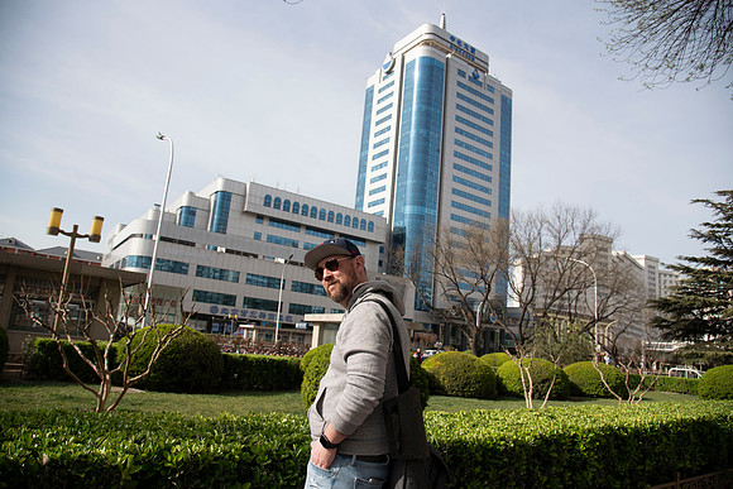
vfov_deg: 53.2
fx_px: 489
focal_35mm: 24
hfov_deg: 73.7
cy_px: 244
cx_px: 366
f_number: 4.5
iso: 100
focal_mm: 24
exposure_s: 1/1600
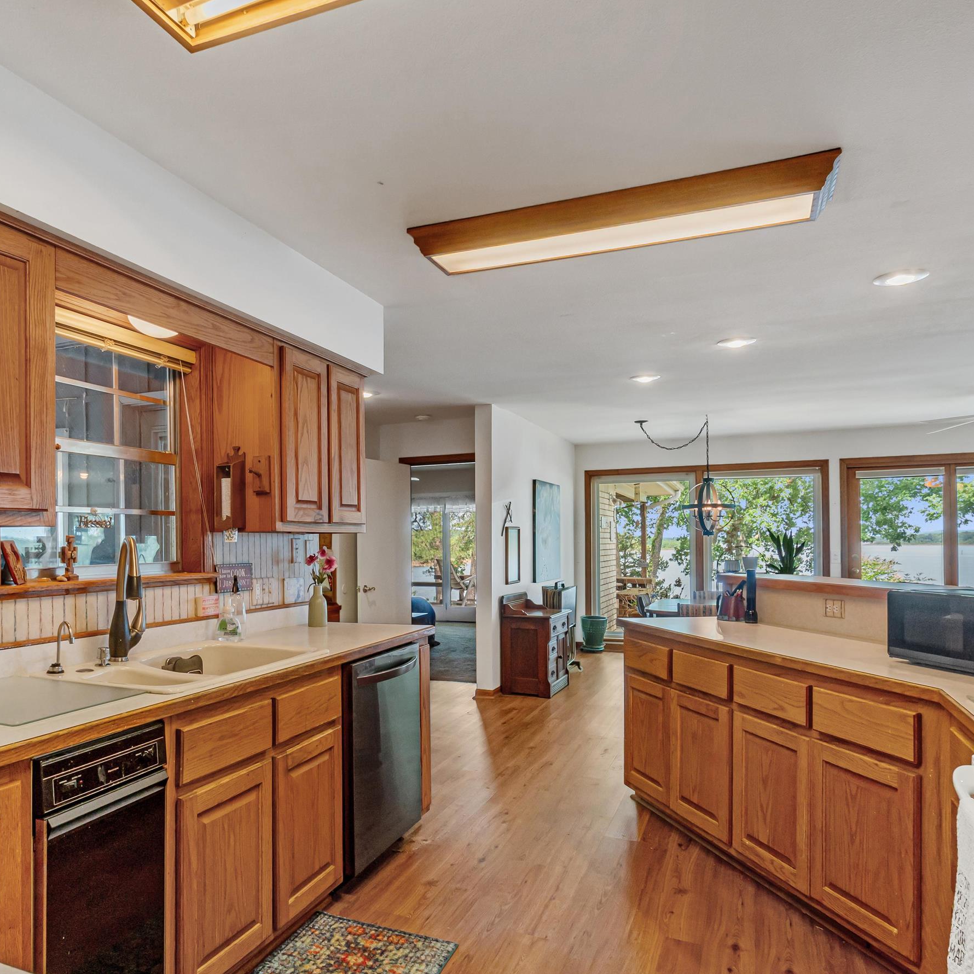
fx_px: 700
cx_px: 399
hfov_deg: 69.1
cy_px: 543
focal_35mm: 22
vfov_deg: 69.4
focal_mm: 10
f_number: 9
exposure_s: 1/50
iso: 250
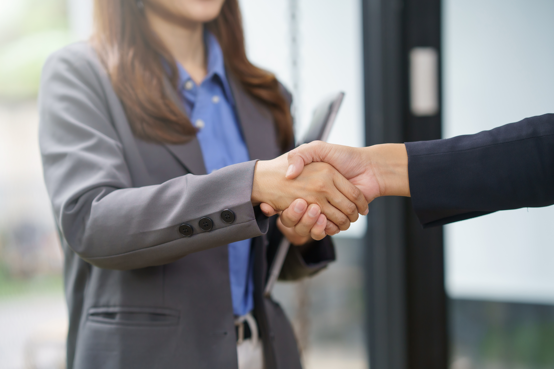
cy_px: 184
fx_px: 1308
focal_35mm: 85
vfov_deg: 16.1
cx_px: 277
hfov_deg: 23.9
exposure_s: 1/500
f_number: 2
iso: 500
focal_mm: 85
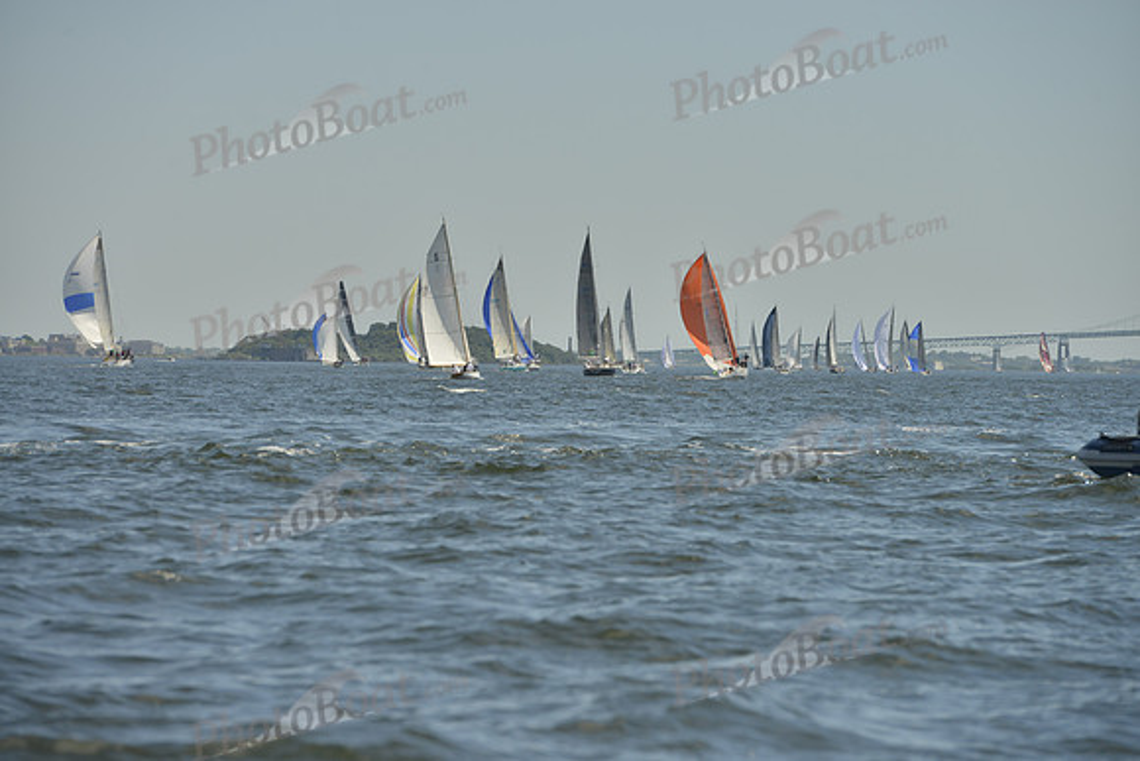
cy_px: 380
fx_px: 6335
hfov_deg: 10.3
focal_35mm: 200
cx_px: 570
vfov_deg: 6.9
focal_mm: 200
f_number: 9
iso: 280
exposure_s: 1/1600
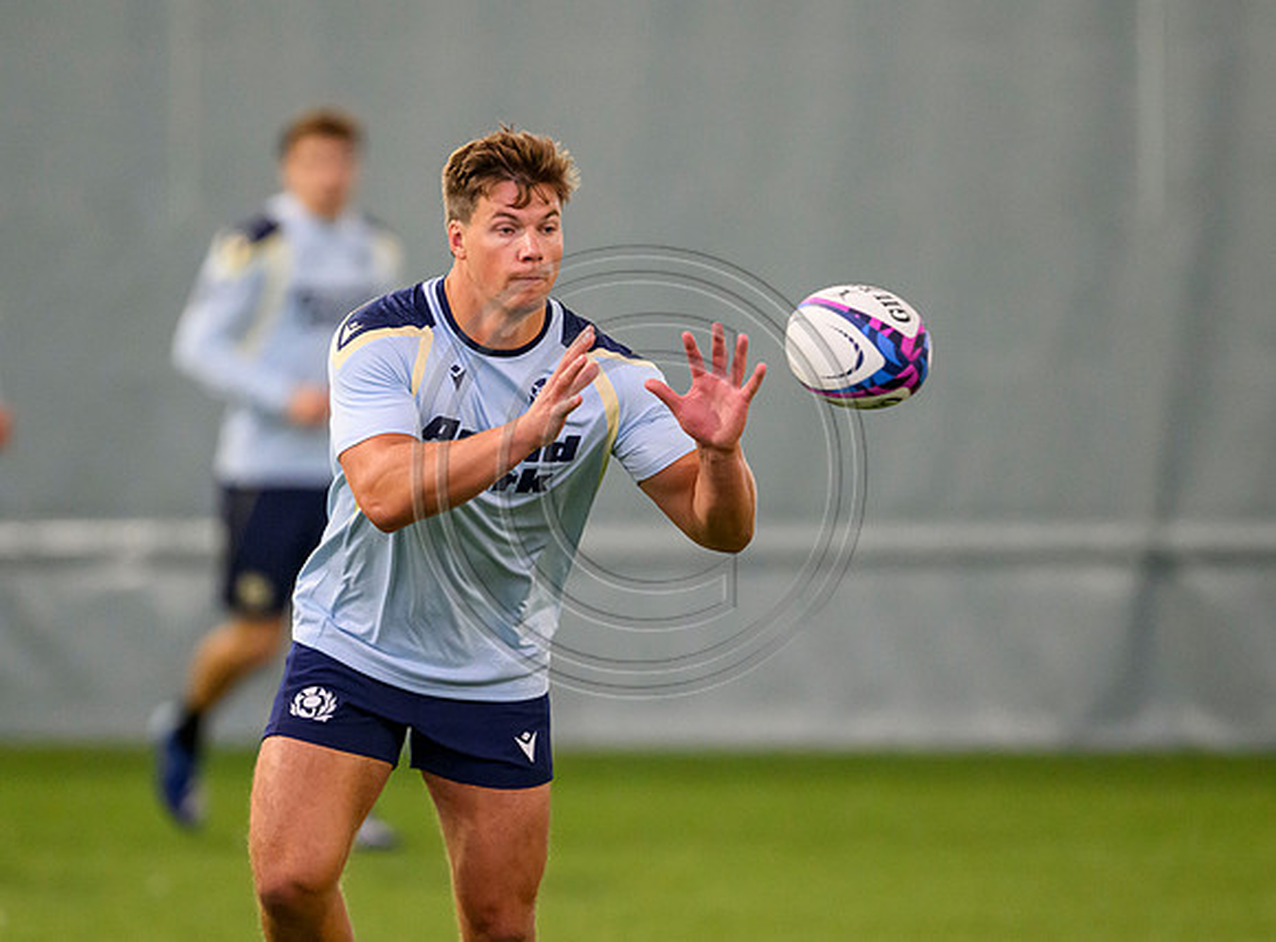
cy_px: 511
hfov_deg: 3.7
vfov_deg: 2.7
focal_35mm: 539
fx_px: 19751
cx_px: 631
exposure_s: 1/1600
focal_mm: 400
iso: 8000
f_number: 3.2
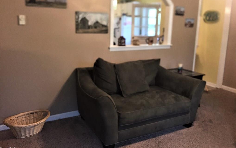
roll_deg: -0.6
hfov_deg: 61.2
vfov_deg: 40.5
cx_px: 119
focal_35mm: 31
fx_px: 199
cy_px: 61
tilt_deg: -11.7
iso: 200
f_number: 2.2
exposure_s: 1/30
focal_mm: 4.15
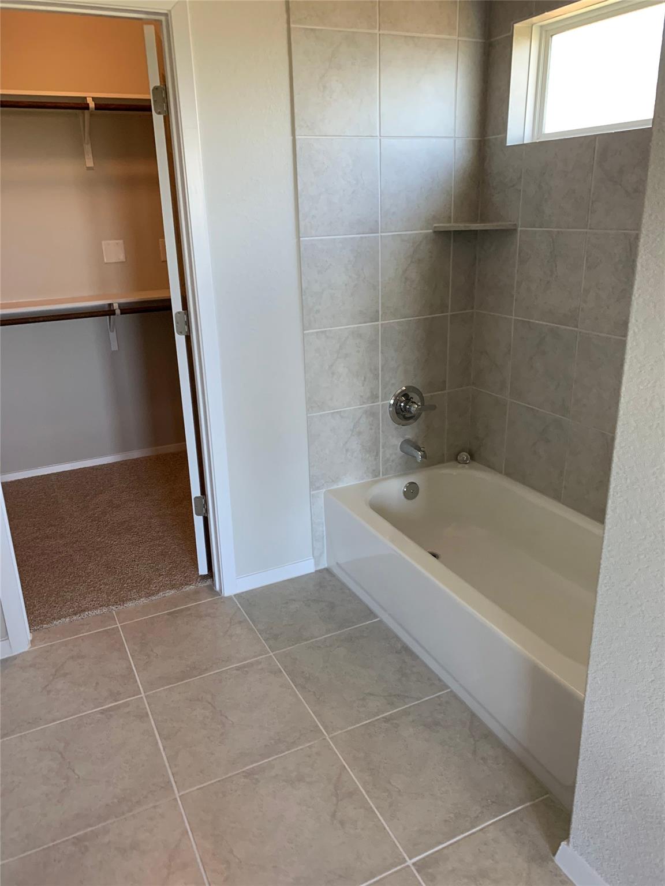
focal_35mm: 26
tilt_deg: -17.2
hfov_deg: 53.1
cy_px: 443
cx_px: 332
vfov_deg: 67.3
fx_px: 666
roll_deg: -1.3
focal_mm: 4.25
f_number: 1.8
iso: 160
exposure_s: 1/60
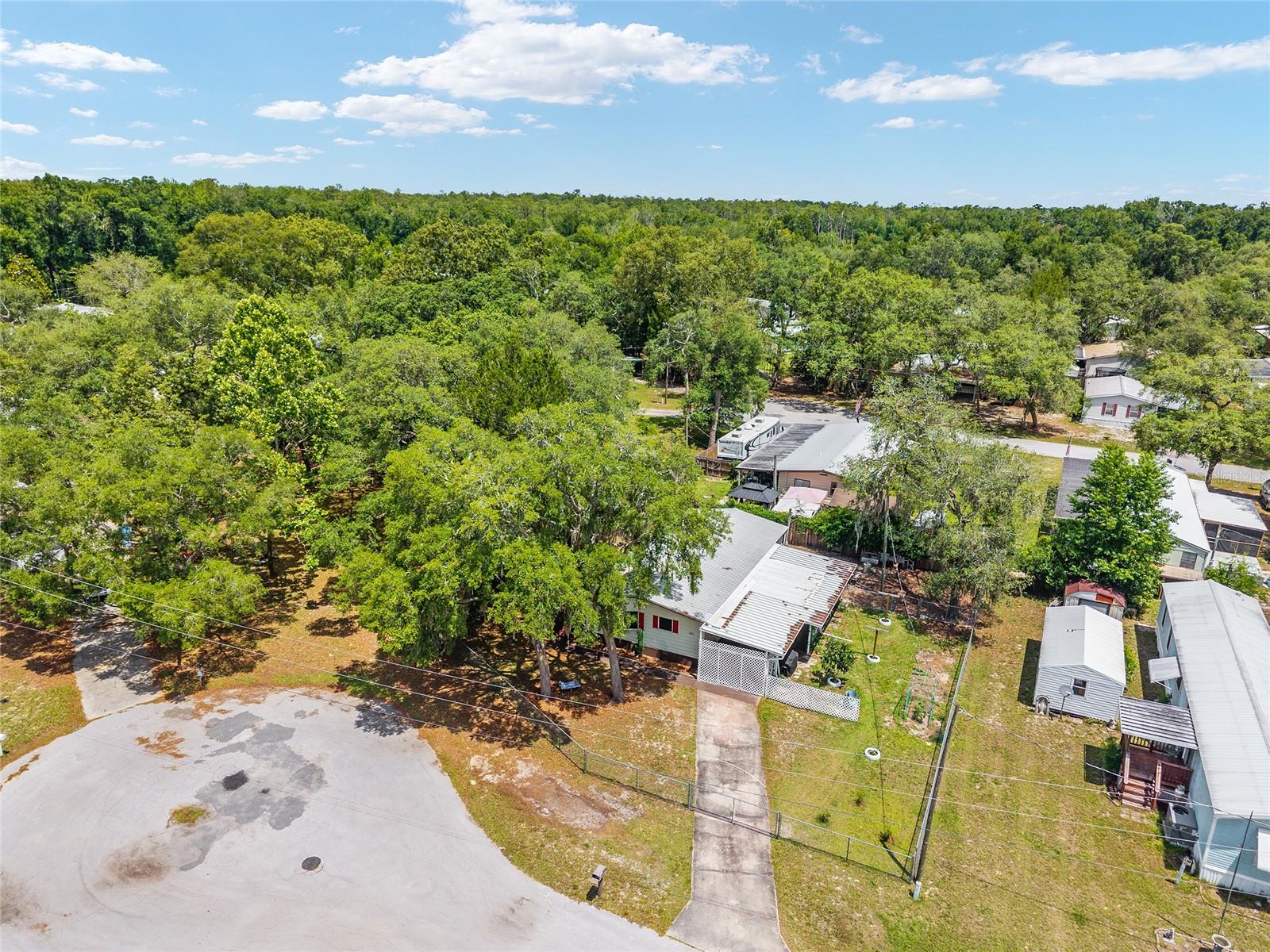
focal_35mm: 24
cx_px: 635
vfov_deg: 56.8
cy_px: 476
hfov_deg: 71.6
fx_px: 881
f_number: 1.8
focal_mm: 8.67
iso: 170
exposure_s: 1/3200
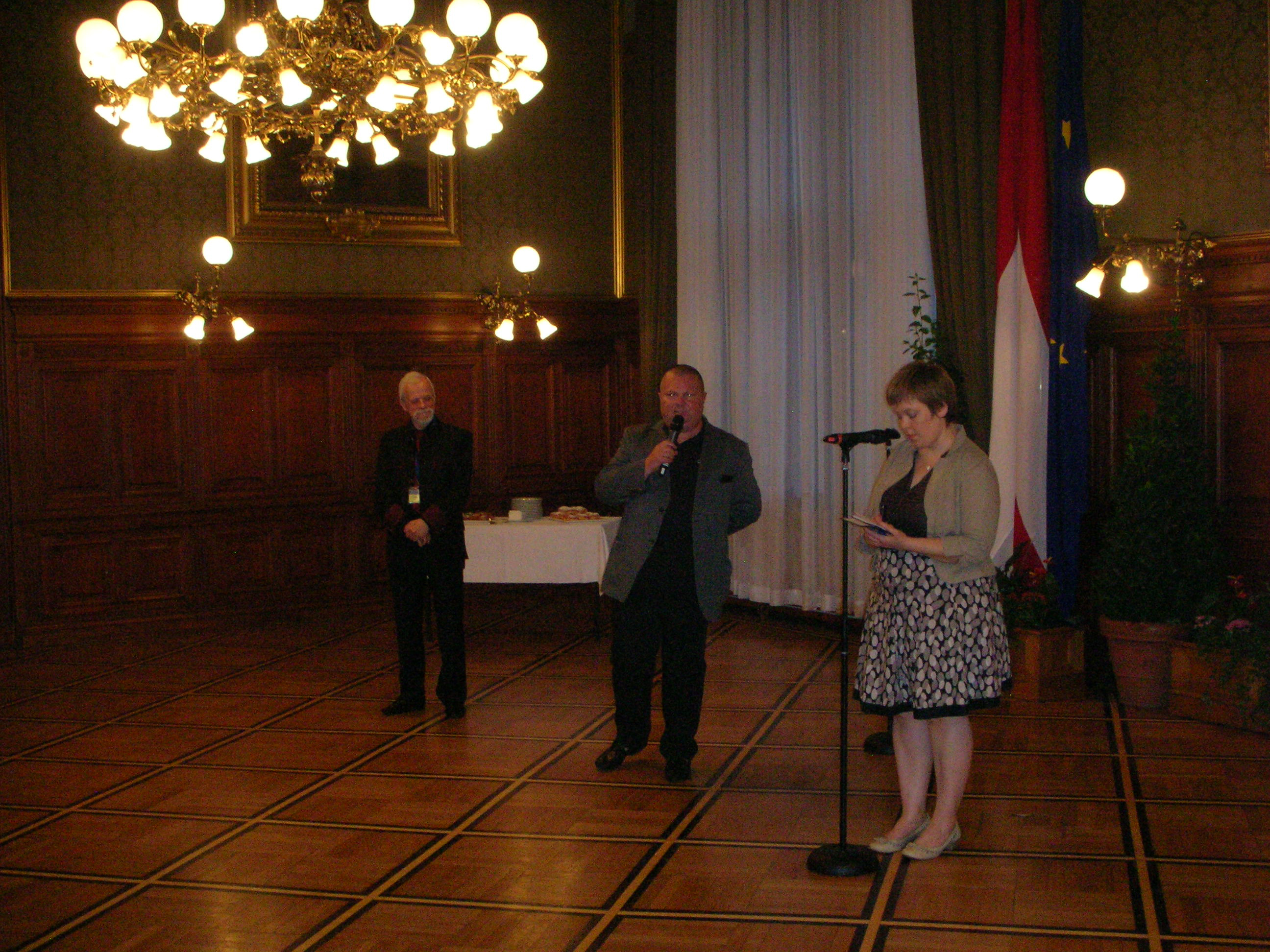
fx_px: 1688
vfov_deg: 31.5
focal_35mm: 46
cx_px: 635
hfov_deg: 41.2
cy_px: 476
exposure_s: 1/60.1
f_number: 3.5
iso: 400
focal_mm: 7.7
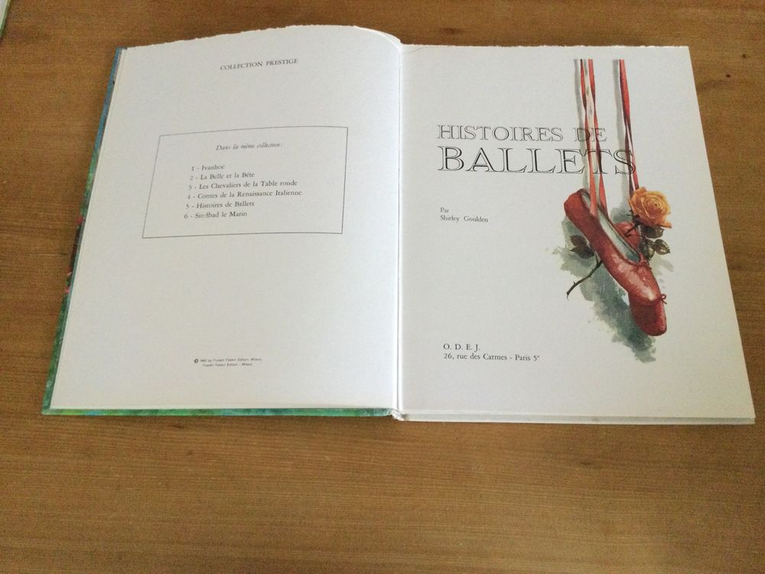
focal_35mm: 31
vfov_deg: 45.4
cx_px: 382
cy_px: 287
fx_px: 685
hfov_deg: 58.4
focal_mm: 3.3
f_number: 2.4
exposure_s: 1/17
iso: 400
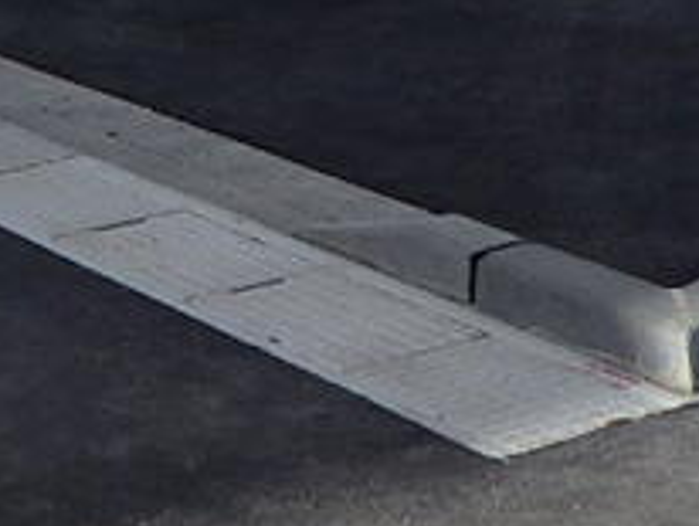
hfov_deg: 14.6
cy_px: -416
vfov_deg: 10.5
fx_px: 2689
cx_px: 0
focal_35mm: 133
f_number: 4.2
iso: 125
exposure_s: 1/800
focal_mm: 5
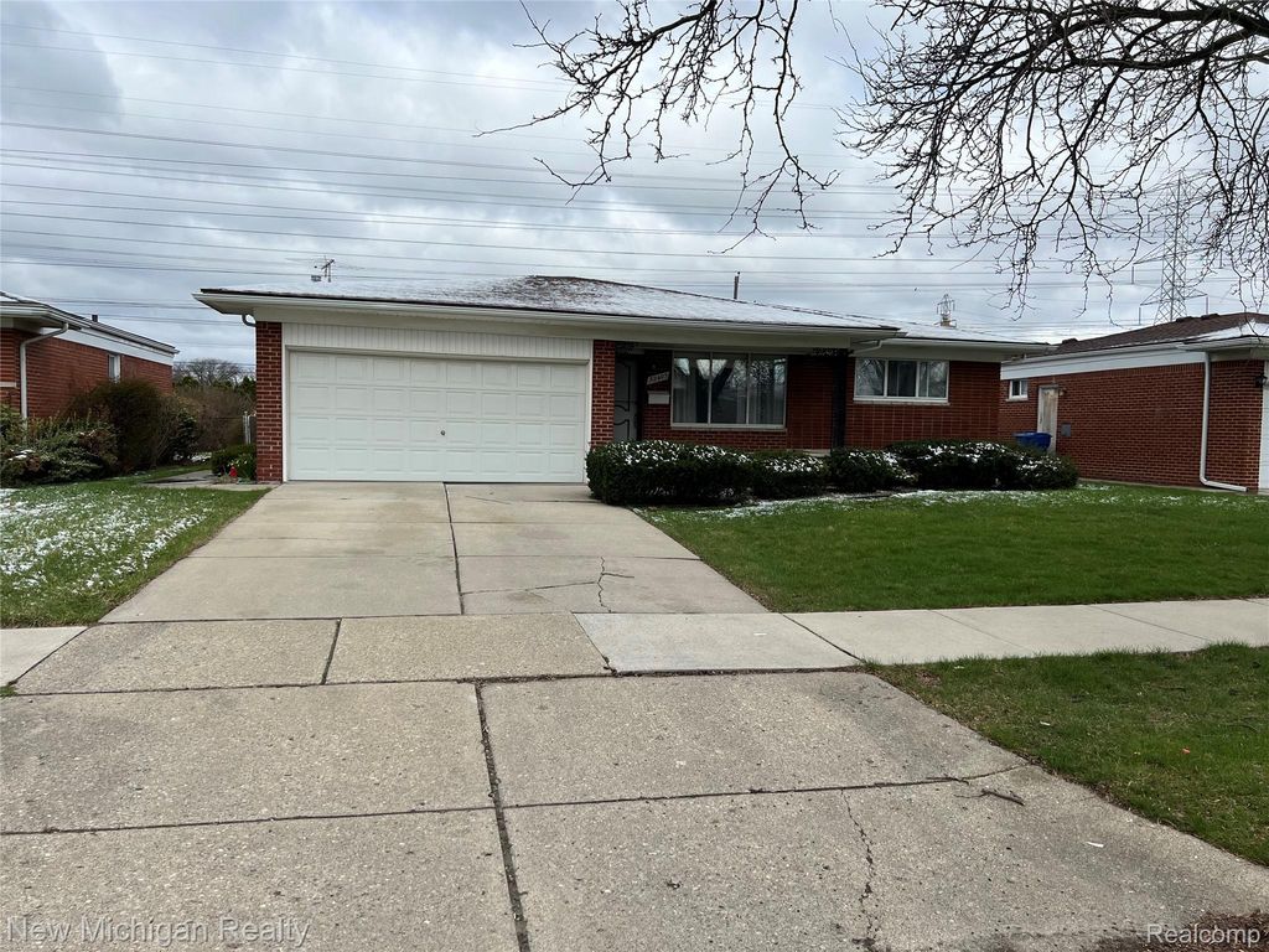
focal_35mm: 26
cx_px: 634
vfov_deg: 53.1
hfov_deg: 67.3
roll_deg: -1.1
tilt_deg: -3.4
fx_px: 953
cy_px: 476
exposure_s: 1/3831
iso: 50
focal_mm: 5.7
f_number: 1.5
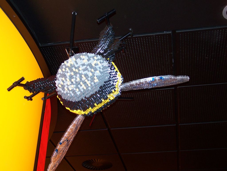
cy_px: 86
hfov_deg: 37.5
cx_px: 114
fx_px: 334
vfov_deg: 28.6
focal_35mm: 51
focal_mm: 8.5
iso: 80
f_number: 3
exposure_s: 1/60
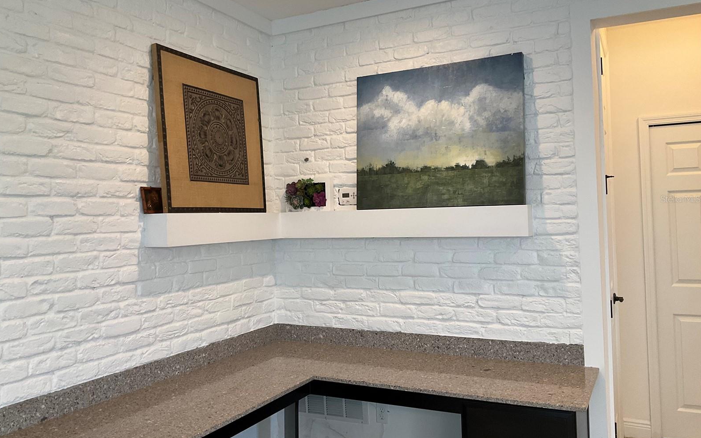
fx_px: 592
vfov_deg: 40.6
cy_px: 199
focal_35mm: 31
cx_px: 349
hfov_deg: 61.2
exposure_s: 1/60
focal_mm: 3
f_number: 1.8
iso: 64
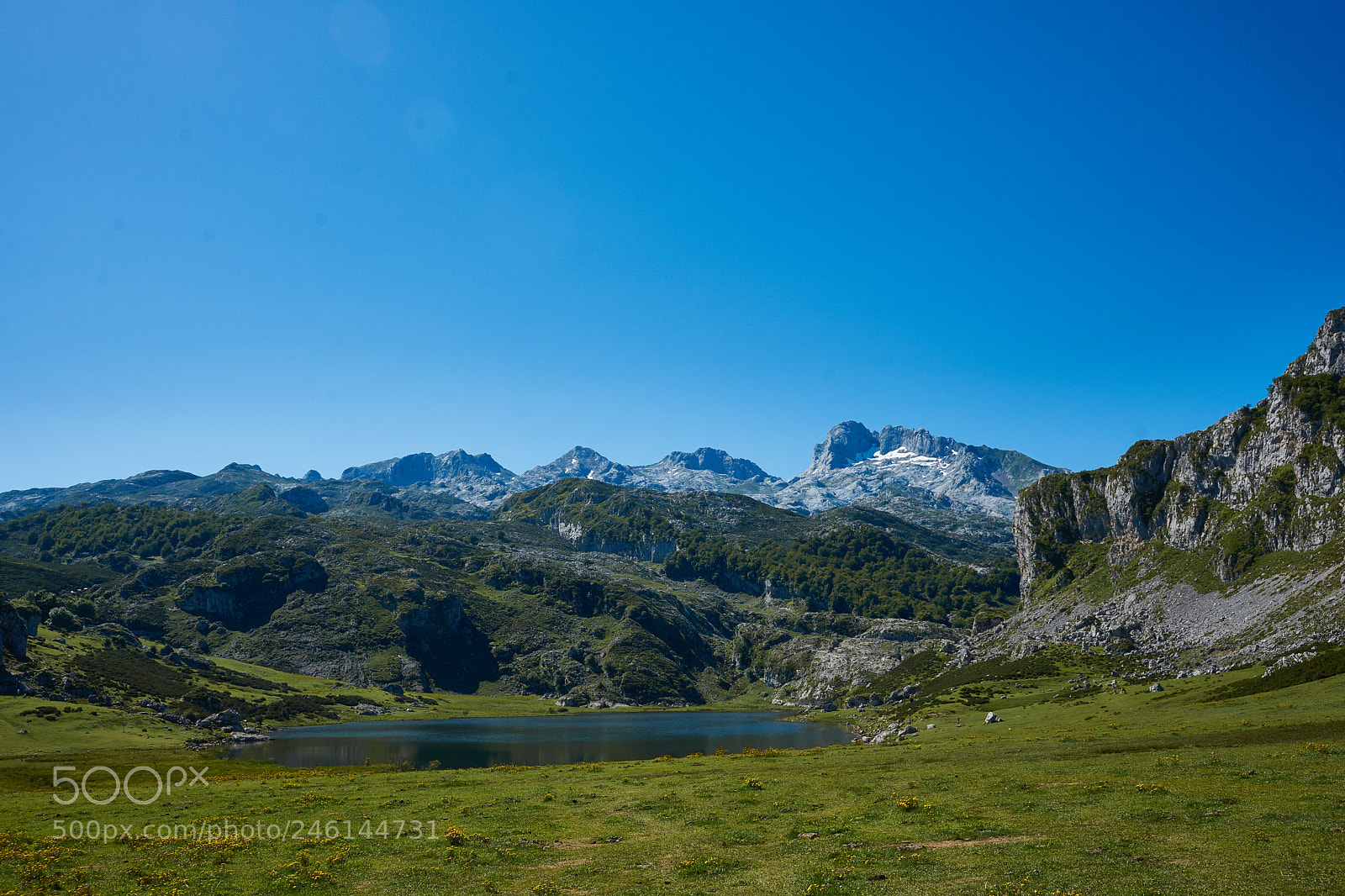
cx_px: 672
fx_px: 1307
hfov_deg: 54.4
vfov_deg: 37.8
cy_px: 448
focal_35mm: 35
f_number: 9.5
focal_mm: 35
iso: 200
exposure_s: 1/350
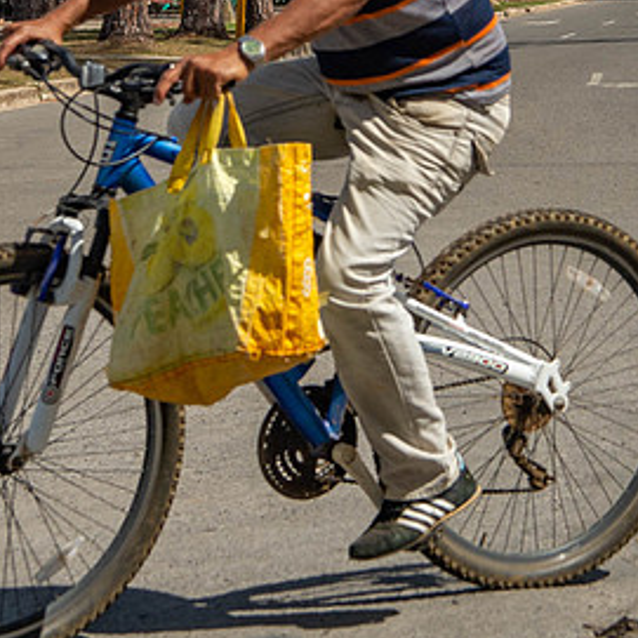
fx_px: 3315
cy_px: -55
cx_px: 602
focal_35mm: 159
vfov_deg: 10.9
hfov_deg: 10.9
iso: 800
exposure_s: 1/2000
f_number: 9
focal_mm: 56
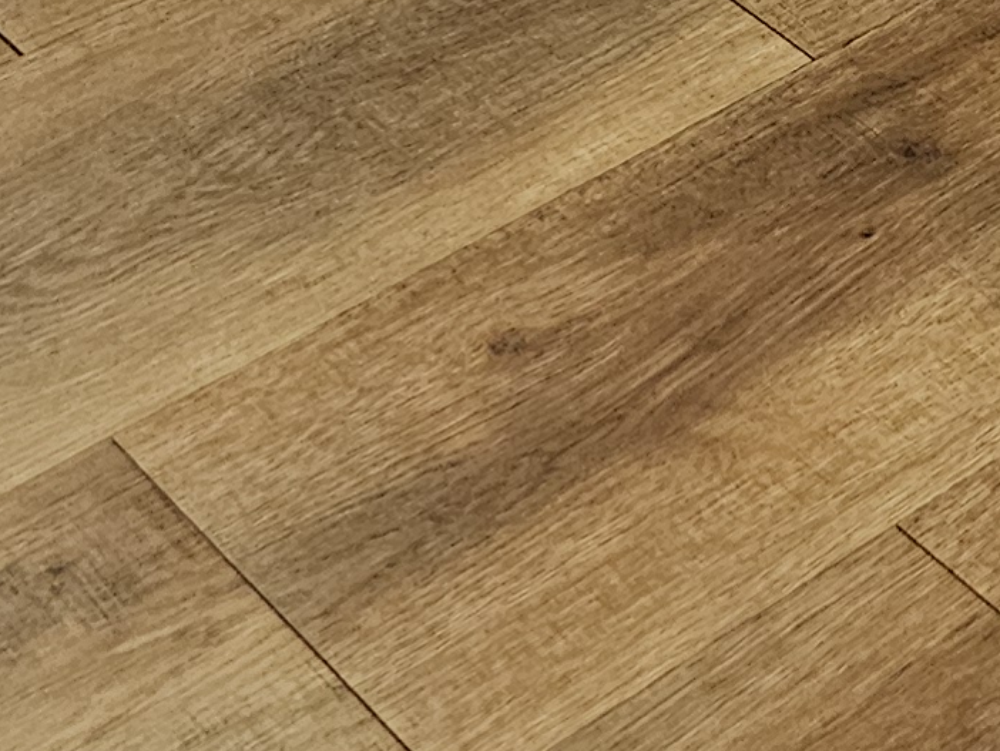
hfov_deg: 14.1
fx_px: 3786
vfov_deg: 9.4
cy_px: -1338
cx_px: 1519
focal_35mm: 131
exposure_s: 1/120
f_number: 1.7
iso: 800
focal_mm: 6.3
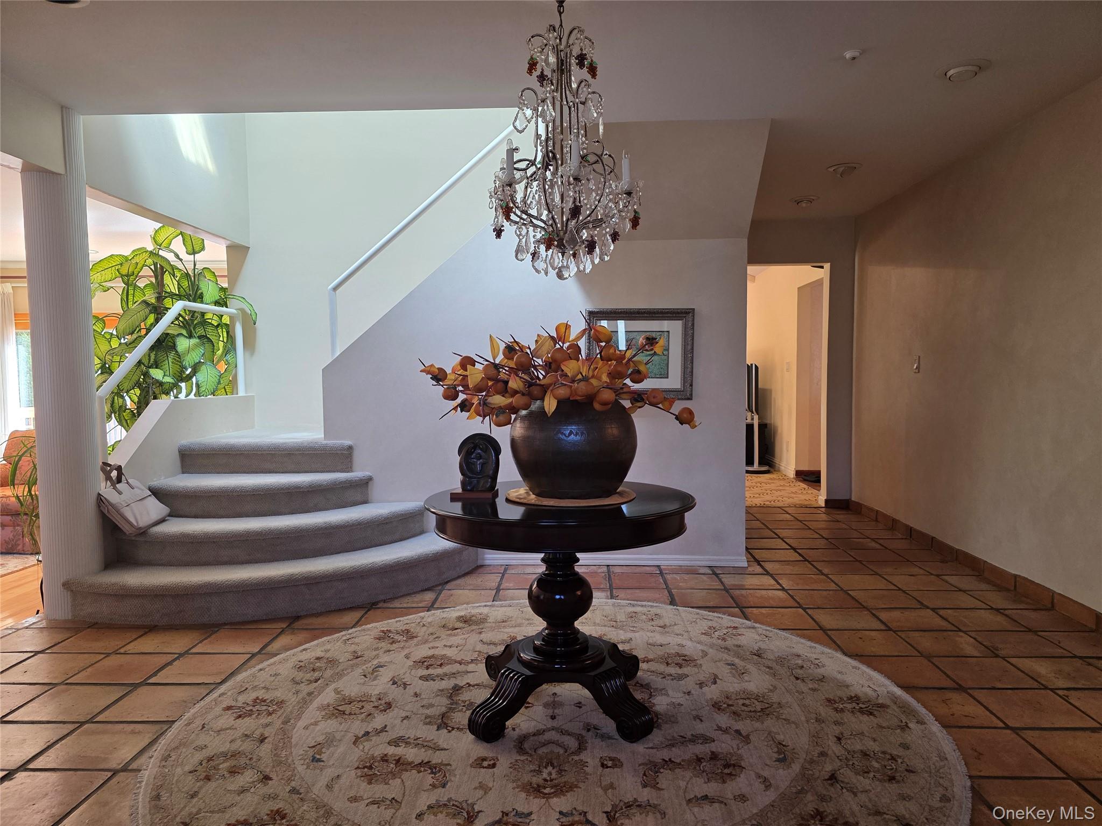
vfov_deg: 58.9
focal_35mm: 23
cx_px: 551
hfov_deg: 73.9
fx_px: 732
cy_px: 413
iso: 250
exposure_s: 1/120
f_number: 1.7
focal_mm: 6.3
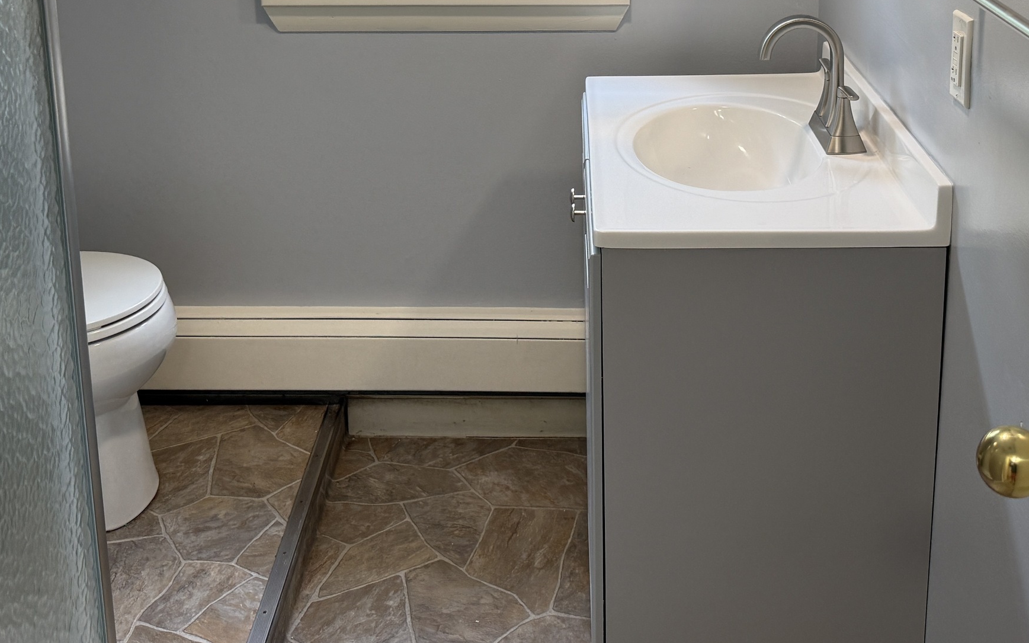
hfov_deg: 44.4
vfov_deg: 27.3
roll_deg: +0.3
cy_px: 30
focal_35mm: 45
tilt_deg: -13.5
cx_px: 520
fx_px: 1262
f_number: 1.78
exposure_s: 1/120
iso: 125
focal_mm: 6.76
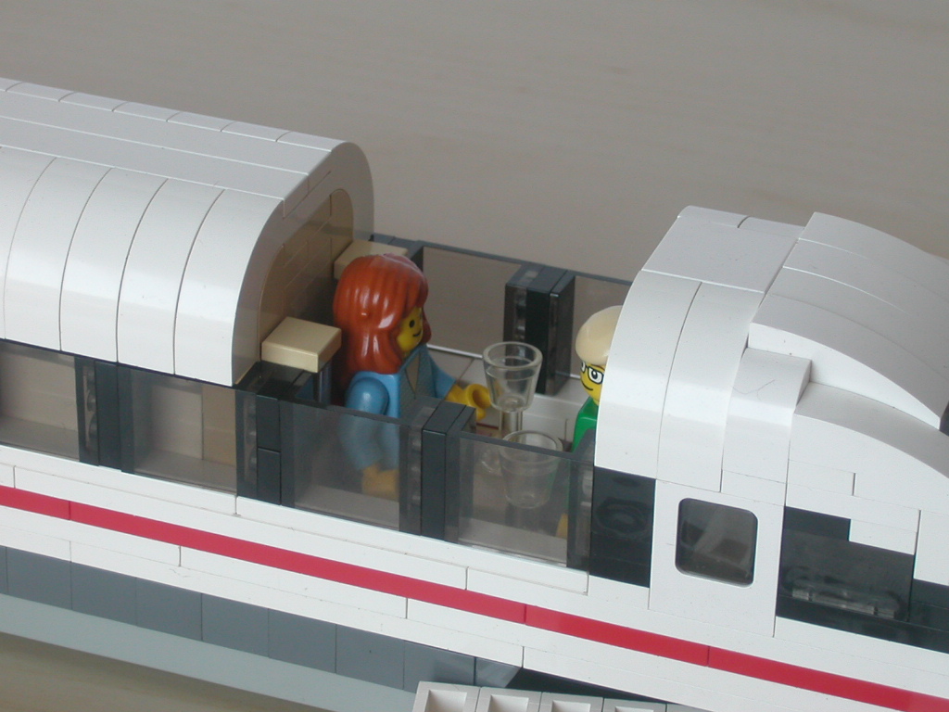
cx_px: 474
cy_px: 356
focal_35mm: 111
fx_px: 3043
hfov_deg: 17.7
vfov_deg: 13.3
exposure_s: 1/41.7
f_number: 4.8
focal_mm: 16.8
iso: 100
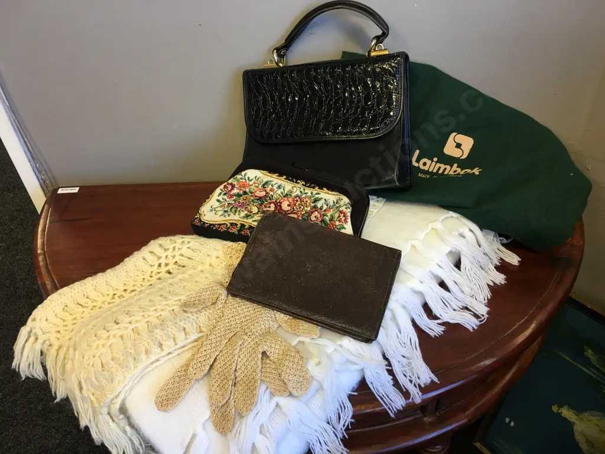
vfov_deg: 48.2
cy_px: 227
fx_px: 507
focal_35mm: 29
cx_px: 302
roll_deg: +3.5
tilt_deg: -40.2
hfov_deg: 61.7
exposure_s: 1/17
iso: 32
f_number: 2.2
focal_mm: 4.15
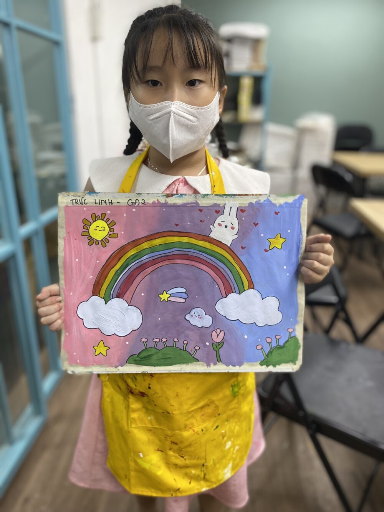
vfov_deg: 67.3
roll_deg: -1.8
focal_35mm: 26
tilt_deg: -19.5
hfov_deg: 53.1
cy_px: 256
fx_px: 385
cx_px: 192
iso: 80
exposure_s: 1/100
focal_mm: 4.25
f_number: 1.8
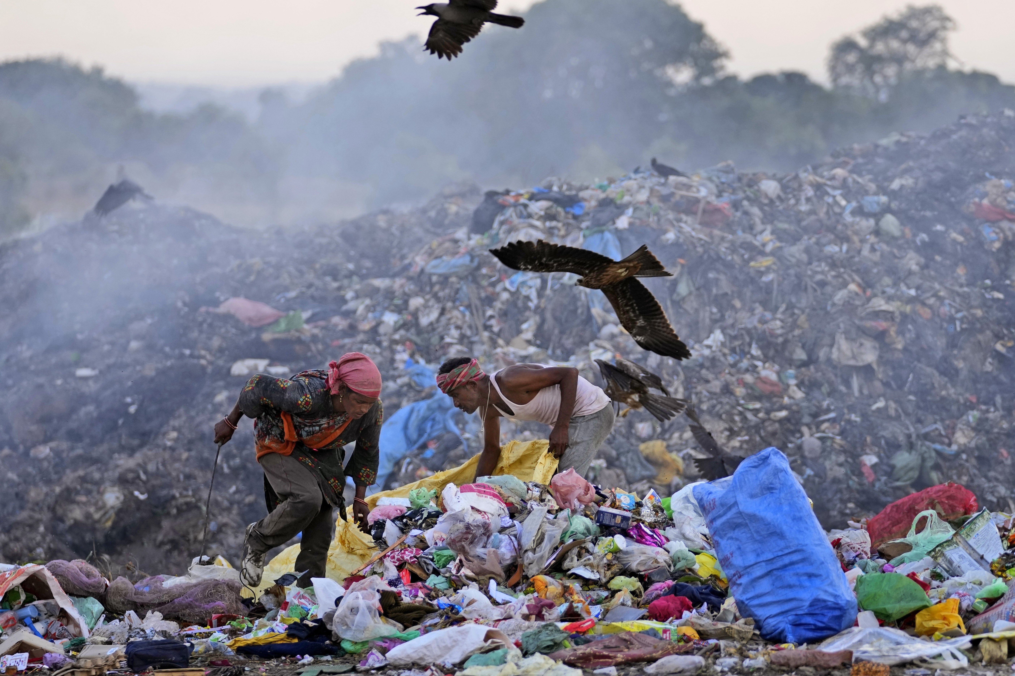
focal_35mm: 178
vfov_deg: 7.7
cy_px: 338
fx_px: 5018
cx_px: 508
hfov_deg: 11.5
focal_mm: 119
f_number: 2.8
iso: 500
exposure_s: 1/1250
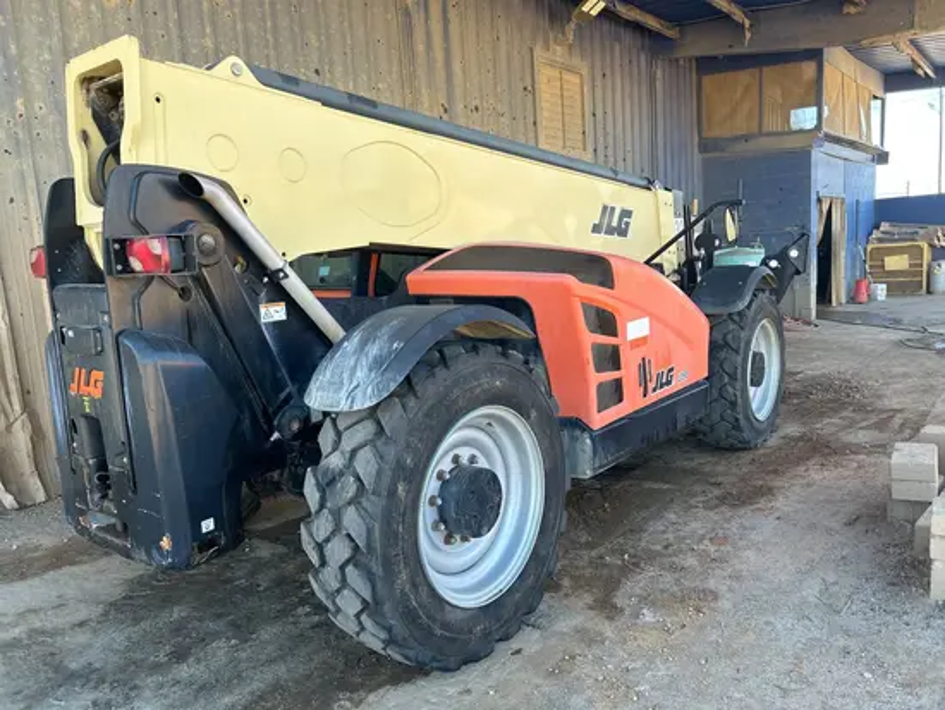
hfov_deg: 67.3
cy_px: 355
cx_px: 472
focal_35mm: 26
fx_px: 710
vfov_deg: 53.1
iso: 50
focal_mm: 5.7
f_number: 1.5
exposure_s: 1/359
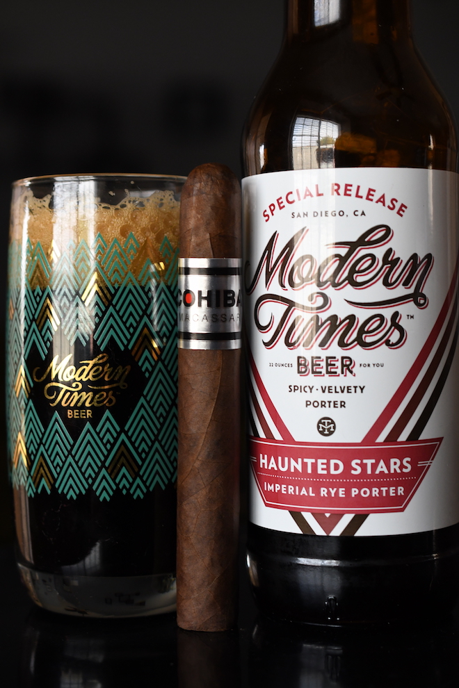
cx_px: 230
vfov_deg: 33.4
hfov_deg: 22.6
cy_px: 344
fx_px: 1147
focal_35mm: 60
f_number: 4
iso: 1000
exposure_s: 1/160
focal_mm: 40
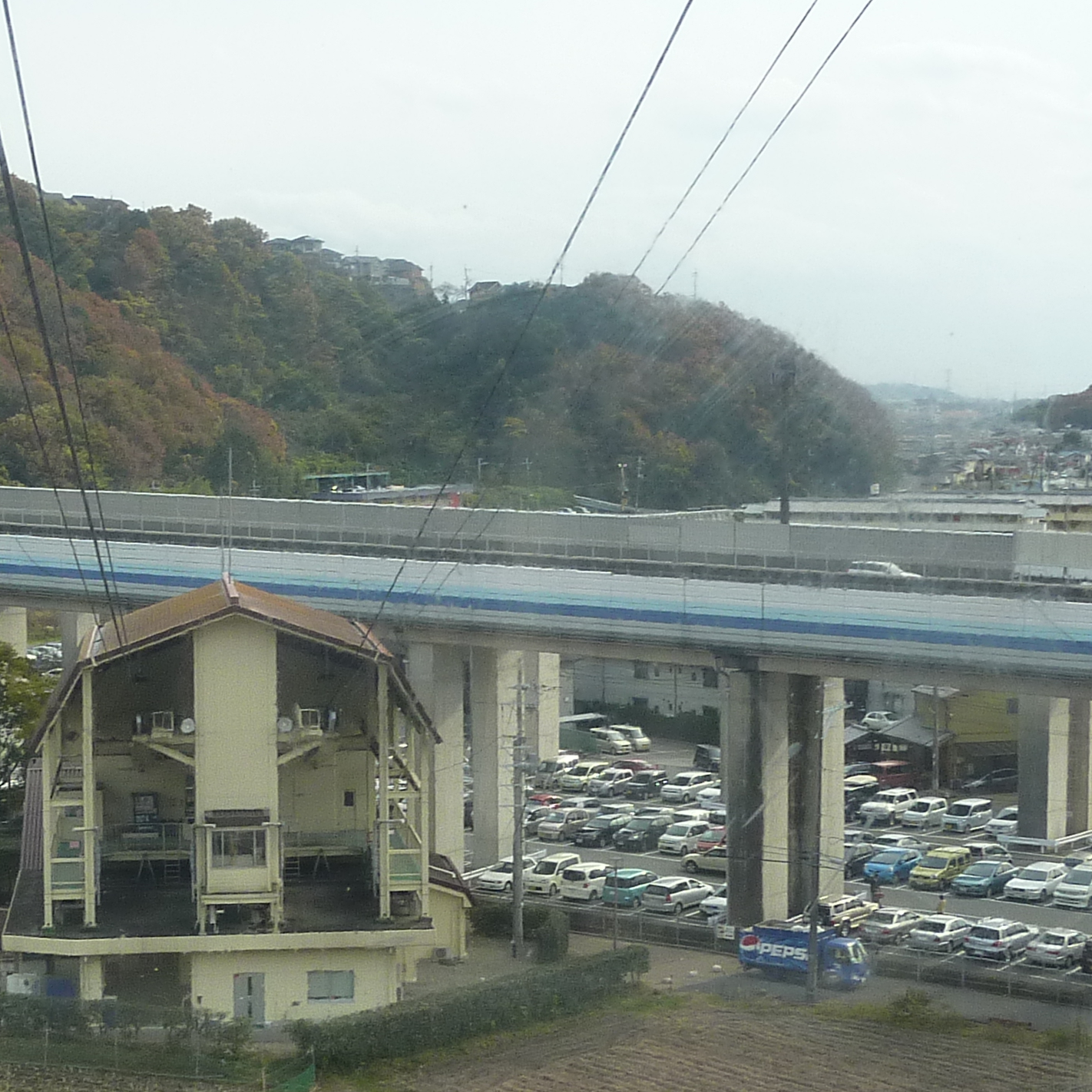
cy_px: 581
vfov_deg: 24.7
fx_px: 2498
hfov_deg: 24.6
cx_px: 426
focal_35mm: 70
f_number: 4
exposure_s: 1/400
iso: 125
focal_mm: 5
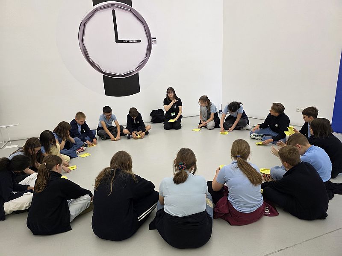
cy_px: 128
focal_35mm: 23
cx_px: 171
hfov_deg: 73.9
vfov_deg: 58.9
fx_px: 227
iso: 160
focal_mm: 6.3
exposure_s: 1/180
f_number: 1.7
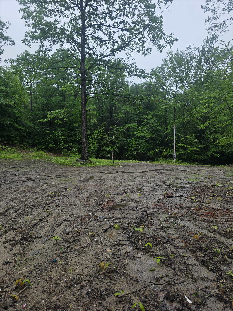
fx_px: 206
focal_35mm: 23
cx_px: 116
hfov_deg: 58.9
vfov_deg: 73.9
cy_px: 156
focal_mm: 6.3
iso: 64
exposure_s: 1/180
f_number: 1.7
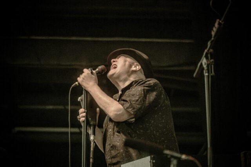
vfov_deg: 3.4
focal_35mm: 400
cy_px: 84
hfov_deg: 5.2
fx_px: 2789
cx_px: 126
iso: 4000
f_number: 8
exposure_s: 1/200
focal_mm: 400
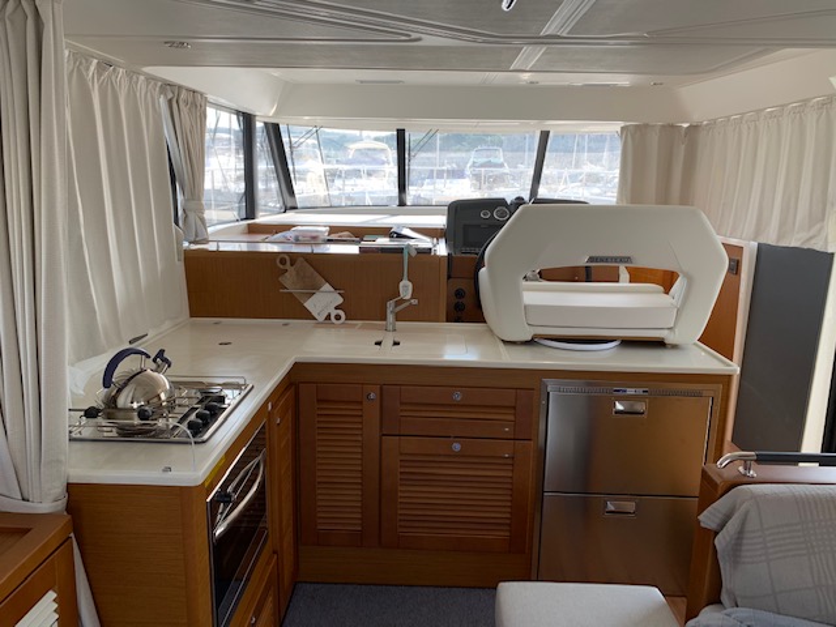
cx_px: 418
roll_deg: -0.7
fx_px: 628
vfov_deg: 53.1
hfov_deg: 67.3
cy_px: 314
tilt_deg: -12.5
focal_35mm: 26
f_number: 1.8
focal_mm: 4.25
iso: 40
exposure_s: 1/121
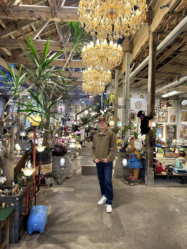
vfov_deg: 71.6
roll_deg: -1.5
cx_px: 94
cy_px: 124
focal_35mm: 24
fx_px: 173
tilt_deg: +1.6
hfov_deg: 56.8
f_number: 1.78
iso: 125
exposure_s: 1/60
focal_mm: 6.86
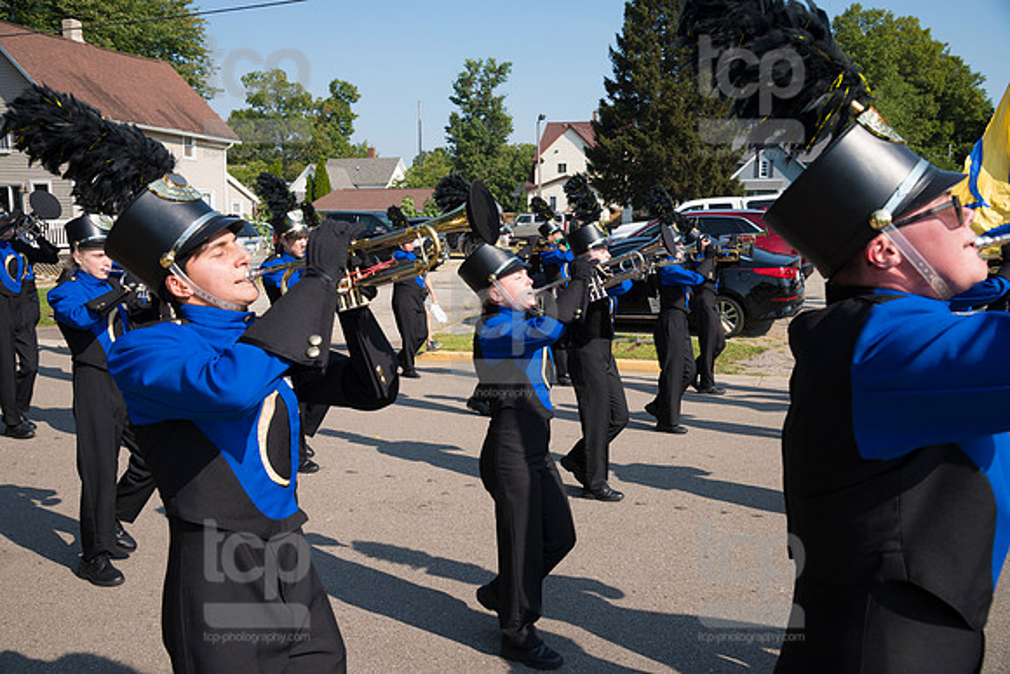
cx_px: 505
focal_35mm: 31
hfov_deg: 60.3
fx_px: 870
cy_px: 337
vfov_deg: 42.3
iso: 320
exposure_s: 1/800
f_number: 6.3
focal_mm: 31
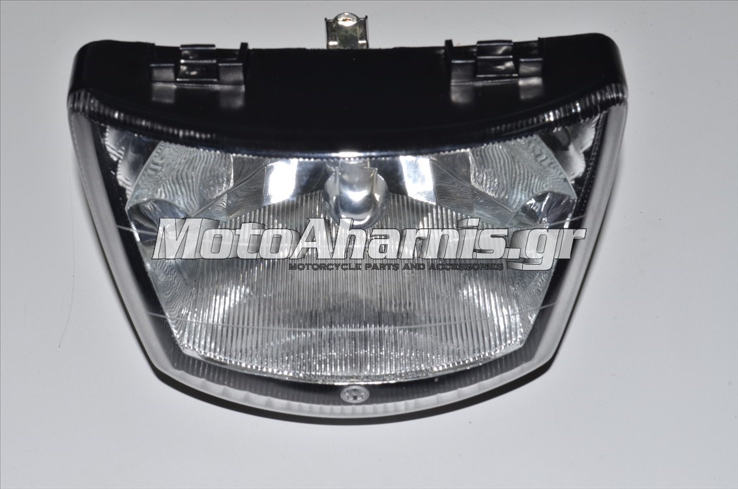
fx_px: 1688
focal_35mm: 82
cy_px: 244
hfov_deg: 24.7
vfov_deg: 16.5
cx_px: 369
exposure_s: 1/100
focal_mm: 55
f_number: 16
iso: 160
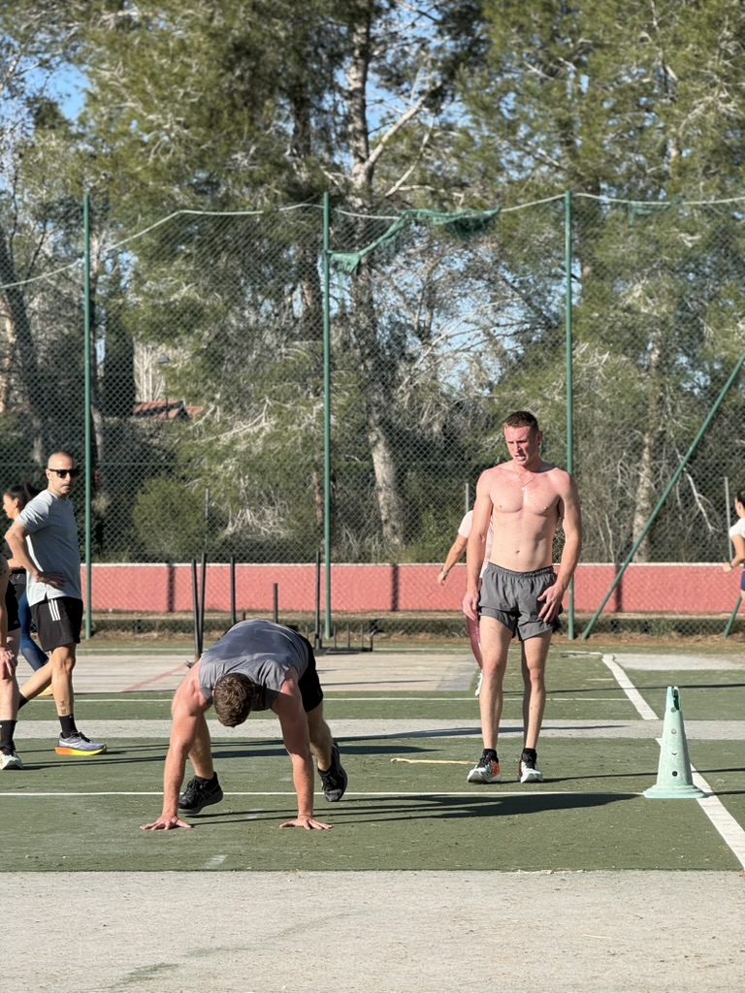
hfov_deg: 12.3
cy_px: 496
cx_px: 372
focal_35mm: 120
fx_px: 3443
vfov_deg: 16.4
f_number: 2.8
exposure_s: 1/1018
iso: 50
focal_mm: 15.66
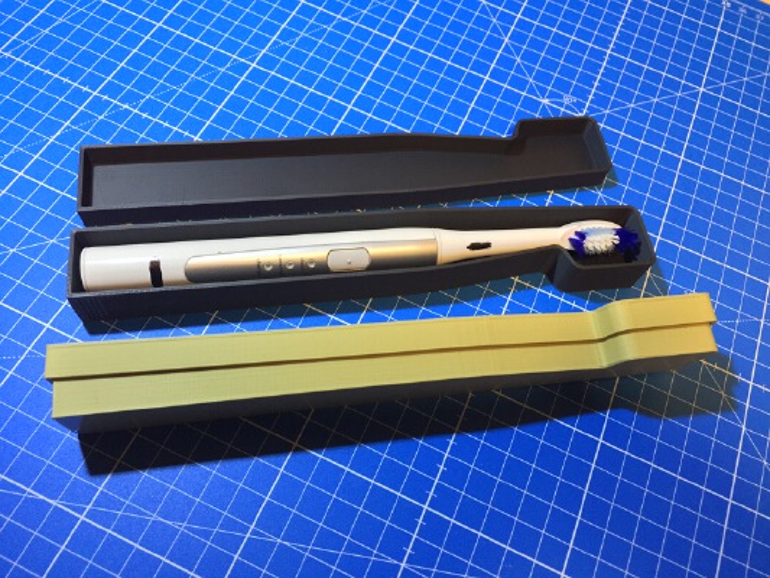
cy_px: 289
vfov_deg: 48.2
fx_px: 645
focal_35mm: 29
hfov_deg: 61.6
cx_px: 385
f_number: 2.2
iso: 250
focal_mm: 4.15
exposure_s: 1/20
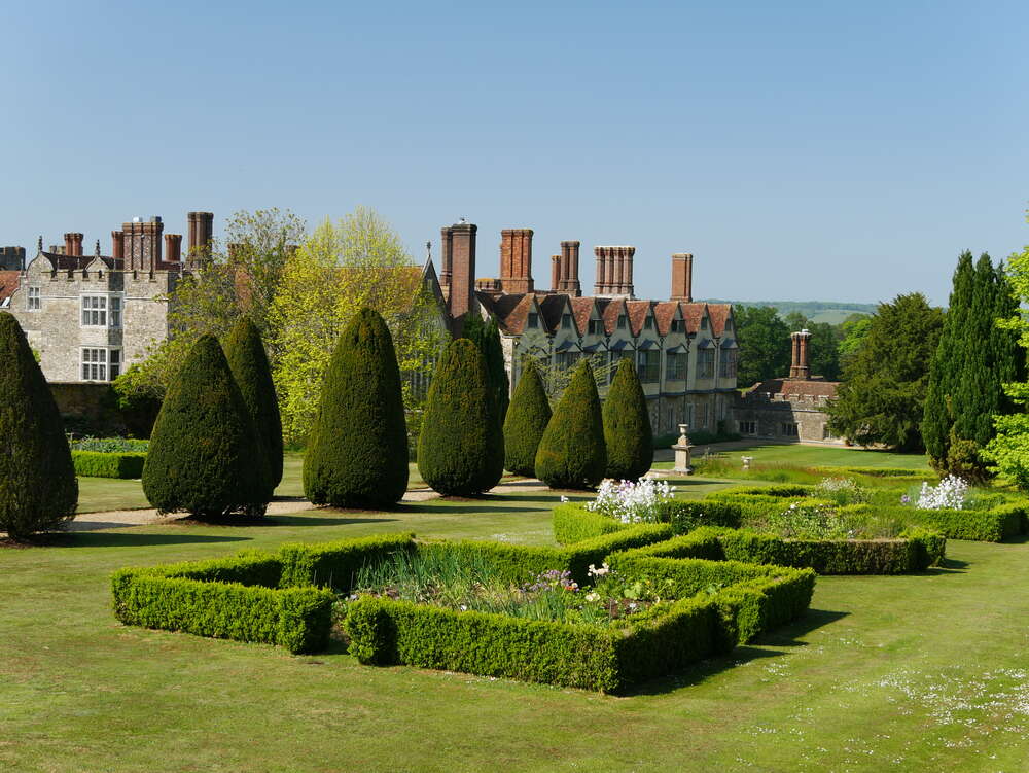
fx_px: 1547
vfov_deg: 28.1
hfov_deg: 36.8
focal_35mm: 52
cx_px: 514
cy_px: 386
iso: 200
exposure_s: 1/200
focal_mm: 26
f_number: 5.6
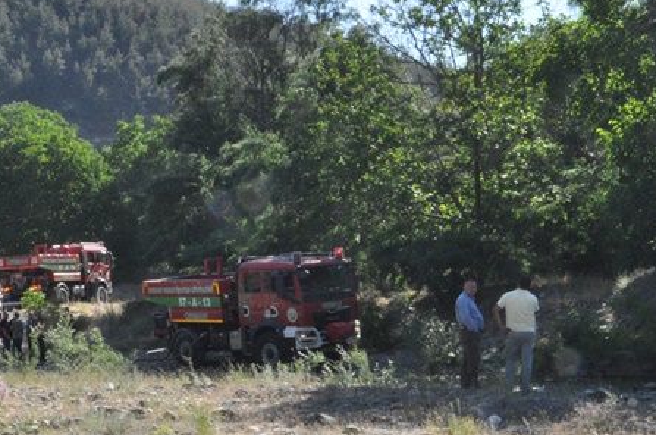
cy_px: 242
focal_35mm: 86
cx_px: 225
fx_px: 1564
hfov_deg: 23.6
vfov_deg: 15.8
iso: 2000
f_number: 29
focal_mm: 32
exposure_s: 1/200
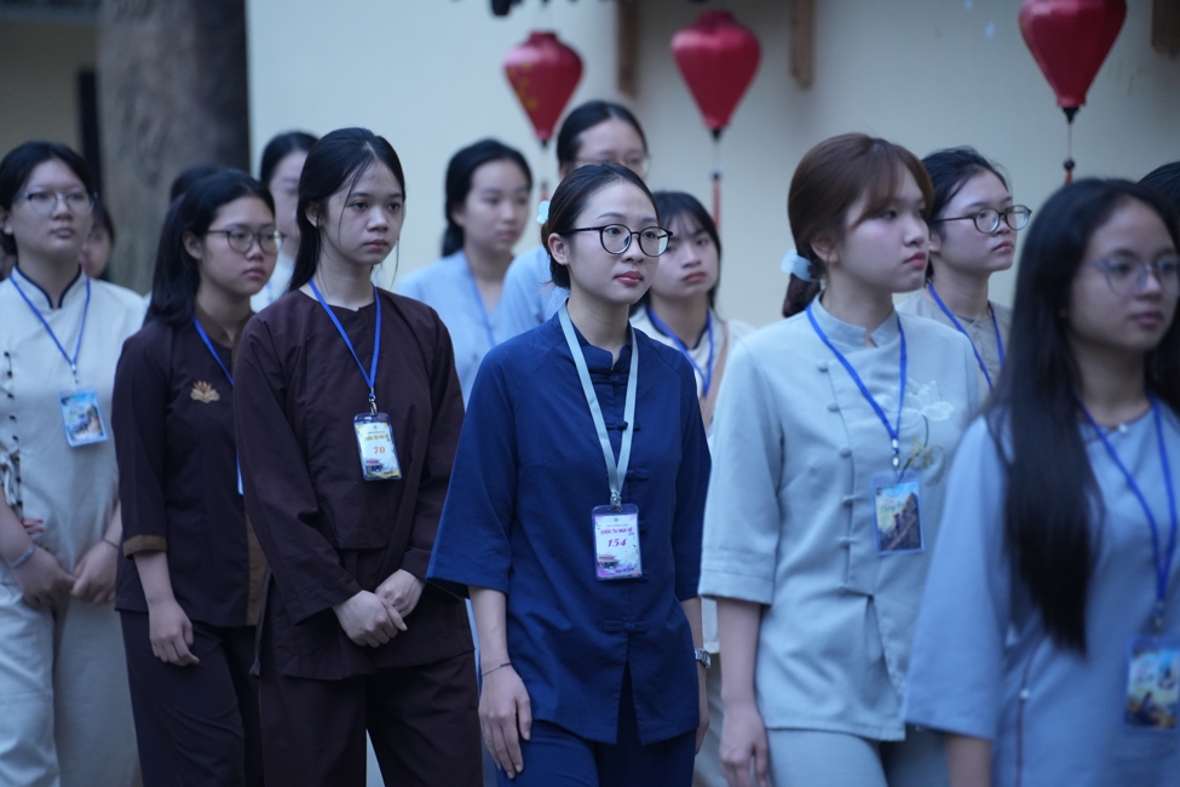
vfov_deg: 9.1
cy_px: 394
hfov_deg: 13.7
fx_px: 4916
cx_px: 590
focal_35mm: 150
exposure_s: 1/100
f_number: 2.8
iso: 3200
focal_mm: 150
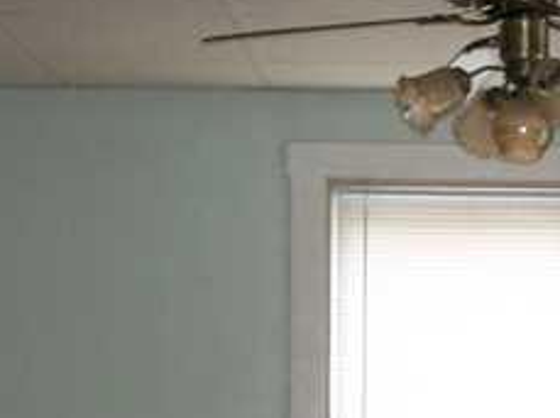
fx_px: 1809
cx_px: 526
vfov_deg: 12.6
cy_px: 599
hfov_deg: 17.3
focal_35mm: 112
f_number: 2.9
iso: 160
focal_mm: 5.7
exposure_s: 1/30
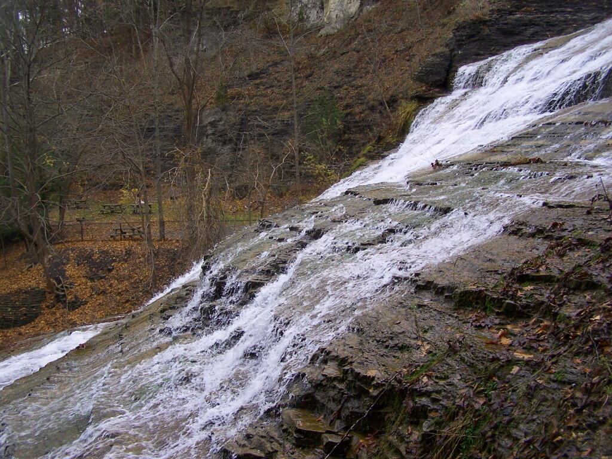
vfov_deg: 37.7
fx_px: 672
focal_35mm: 38
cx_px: 306
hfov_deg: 49.0
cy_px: 230
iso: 80
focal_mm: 6.3
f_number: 2.8
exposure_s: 1/200
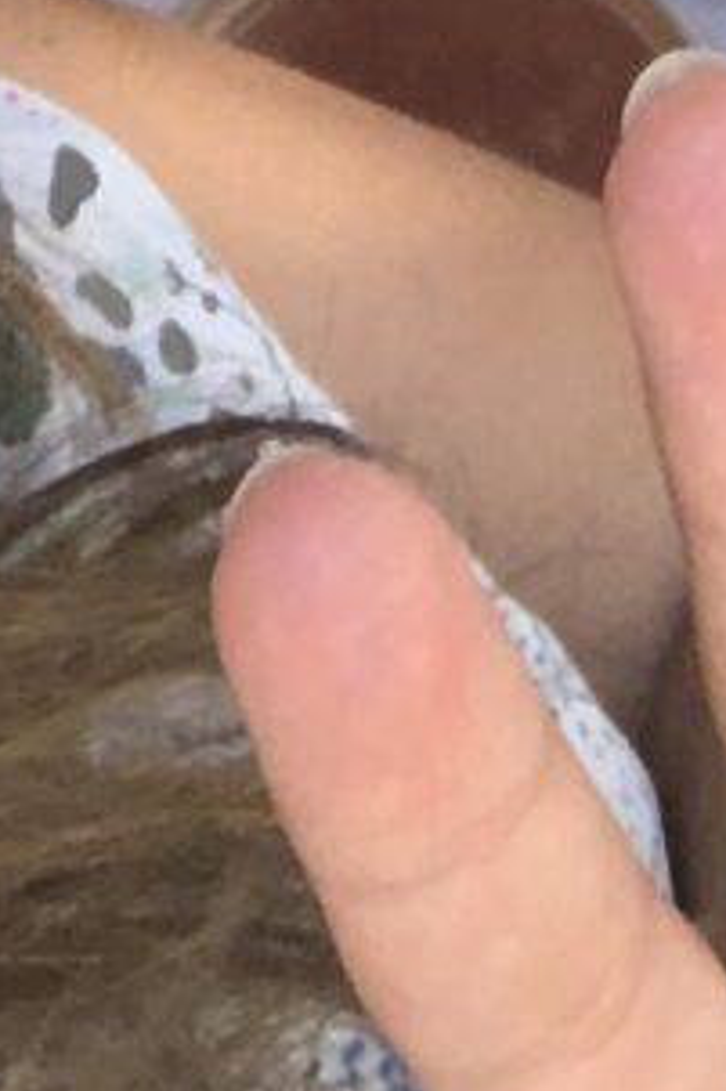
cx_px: -901
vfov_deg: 7.7
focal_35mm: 226
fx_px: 6844
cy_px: -2395
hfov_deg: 5.9
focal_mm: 2.87
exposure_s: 1/189
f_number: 2.2
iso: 20
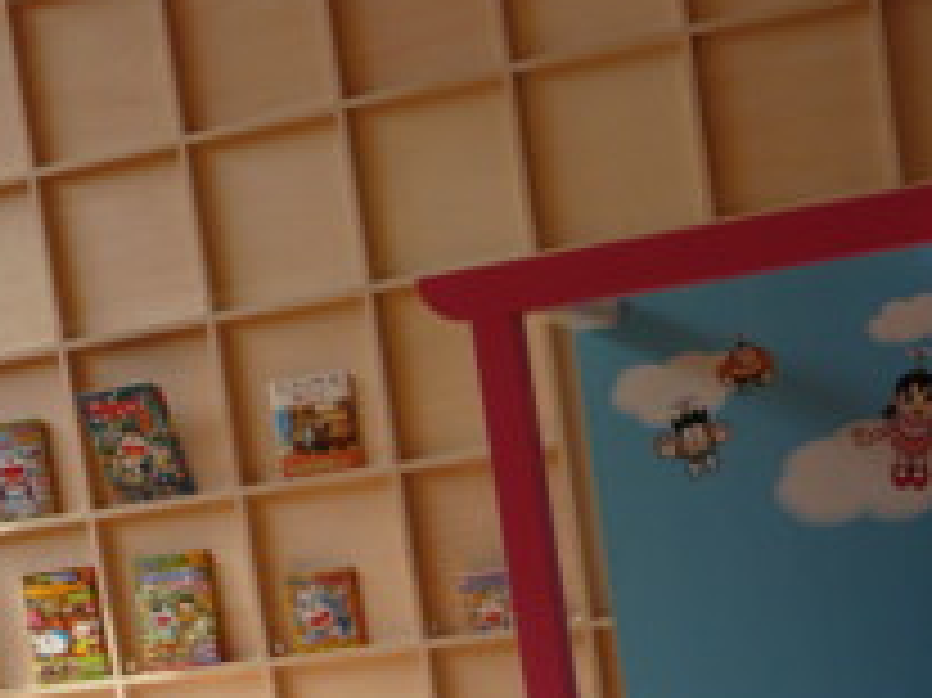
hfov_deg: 31.6
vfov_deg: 23.2
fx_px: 1641
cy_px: 662
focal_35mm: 61
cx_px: 549
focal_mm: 4.7
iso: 100
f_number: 3.3
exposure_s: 1/125
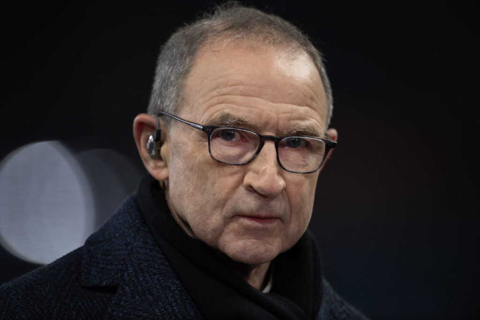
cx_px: 240
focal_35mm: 500
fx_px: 6667
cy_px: 160
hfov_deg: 4.1
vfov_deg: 2.8
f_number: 4
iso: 2500
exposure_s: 1/1600
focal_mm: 500
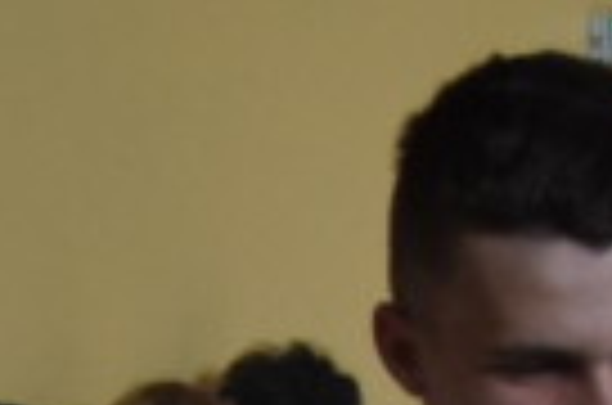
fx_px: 4613
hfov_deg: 7.5
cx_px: -117
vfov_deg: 4.9
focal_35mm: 272
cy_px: 1064
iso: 2800
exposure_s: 1/500
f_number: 3.8
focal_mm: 24
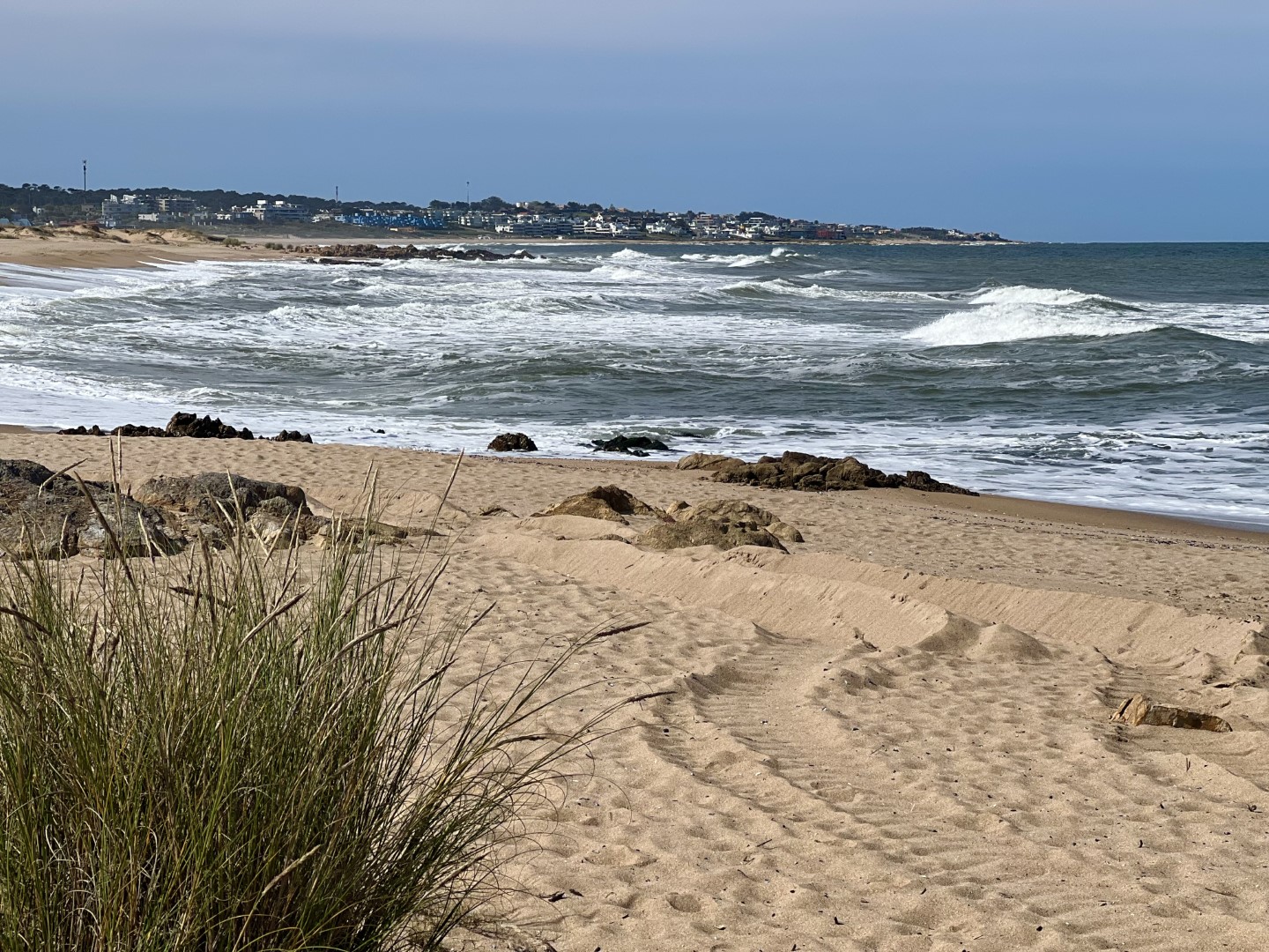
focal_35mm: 77
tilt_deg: -4.4
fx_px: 2823
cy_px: 476
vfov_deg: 19.1
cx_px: 634
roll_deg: +0.1
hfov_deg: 25.3
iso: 32
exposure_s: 1/1597
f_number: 2.8
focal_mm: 9
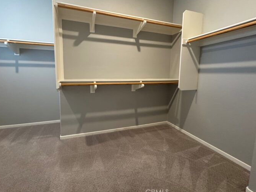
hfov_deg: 94.3
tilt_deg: -7.0
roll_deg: -1.2
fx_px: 118
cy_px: 86
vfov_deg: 77.9
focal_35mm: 16
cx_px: 117
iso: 320
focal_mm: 2.22
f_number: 2.2
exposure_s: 1/60
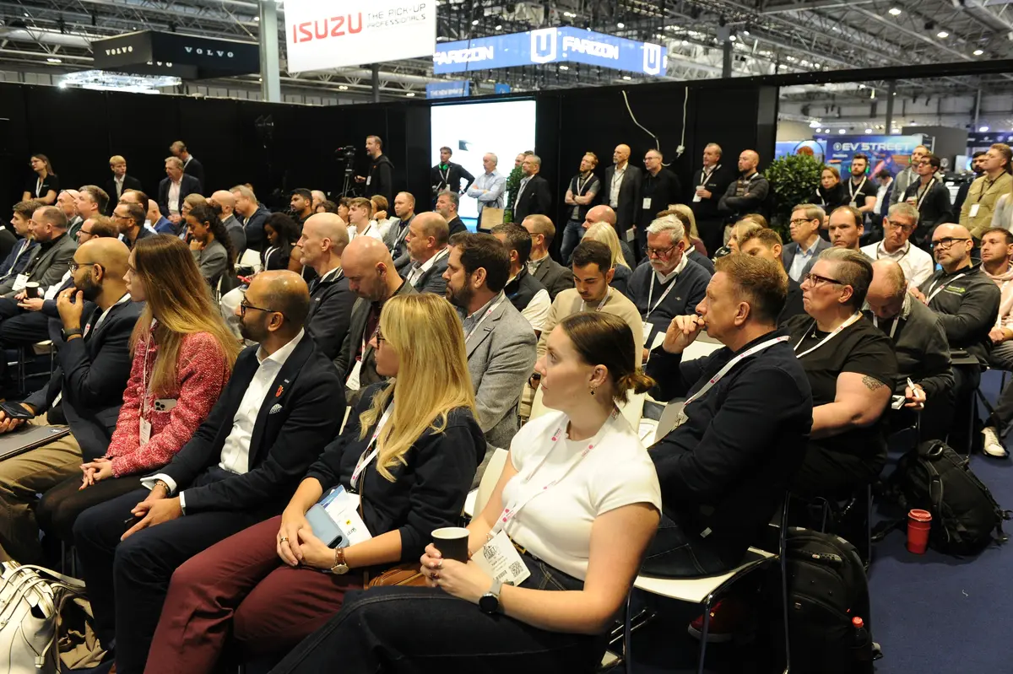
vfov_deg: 42.3
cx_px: 506
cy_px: 337
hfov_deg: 60.3
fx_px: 872
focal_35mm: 31
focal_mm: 31
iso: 4000
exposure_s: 1/125
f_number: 4.5
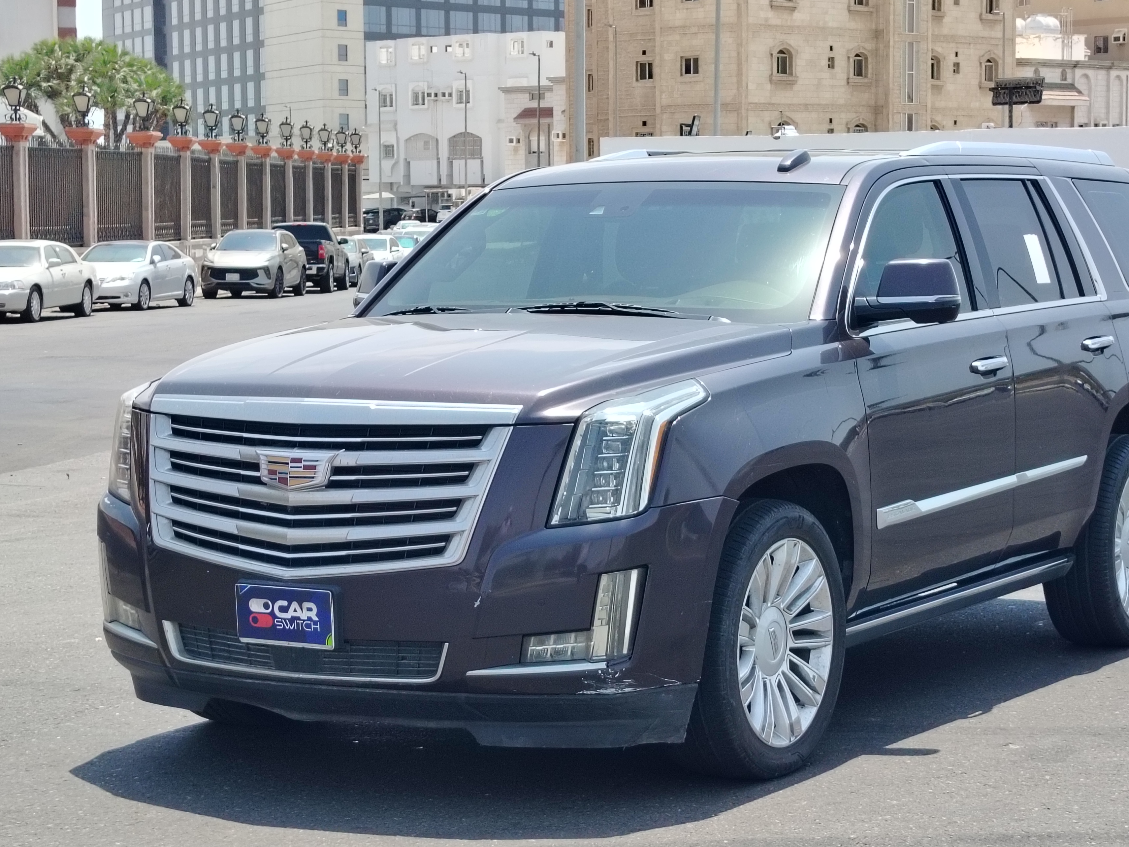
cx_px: 622
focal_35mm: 83
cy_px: 454
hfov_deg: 23.5
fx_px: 2707
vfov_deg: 17.8
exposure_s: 1/559
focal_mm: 5.25
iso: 100
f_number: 1.75
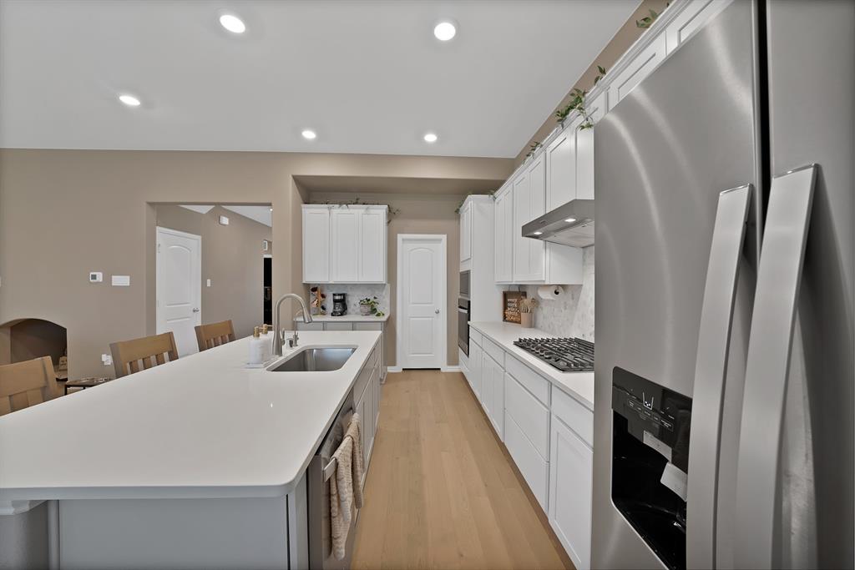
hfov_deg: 112.6
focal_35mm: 12
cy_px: 285
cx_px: 428
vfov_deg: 90.0
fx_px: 285
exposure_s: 1/2
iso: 640
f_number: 9
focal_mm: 12
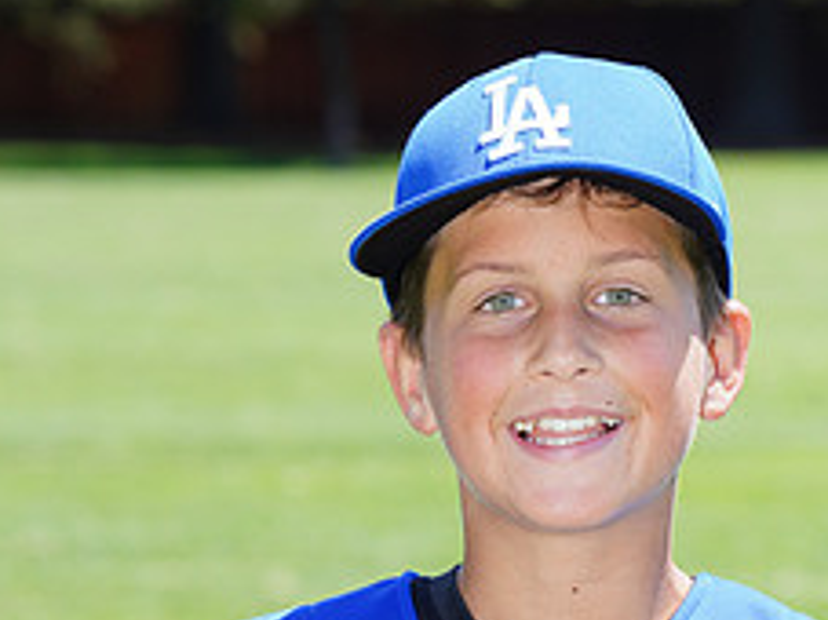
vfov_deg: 3.7
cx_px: 578
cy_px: 715
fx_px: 9467
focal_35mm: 396
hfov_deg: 5.0
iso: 200
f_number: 9
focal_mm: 161
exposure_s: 1/200
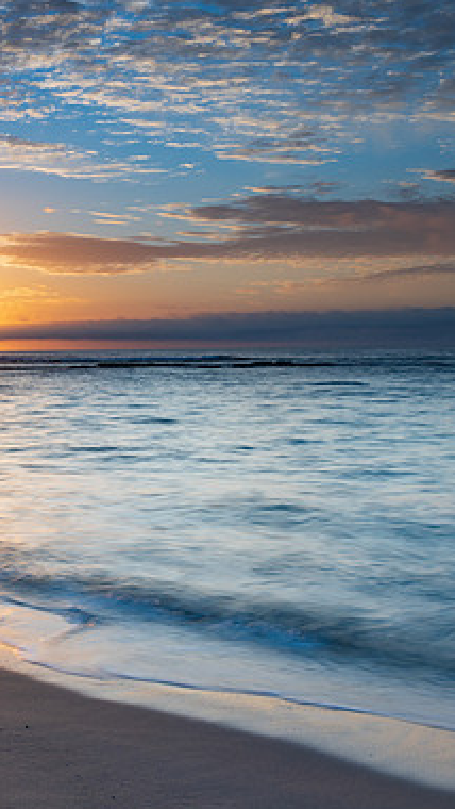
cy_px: 422
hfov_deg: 21.0
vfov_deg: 38.5
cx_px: -62
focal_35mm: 54
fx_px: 1157
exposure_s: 1
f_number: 9
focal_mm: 32
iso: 31
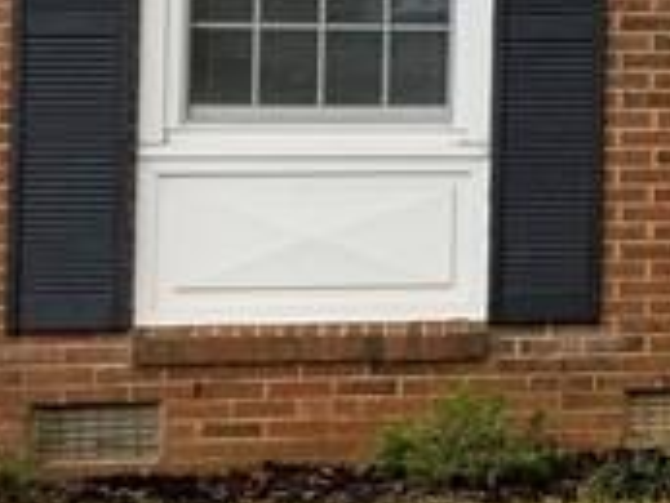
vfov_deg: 9.6
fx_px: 2983
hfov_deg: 10.9
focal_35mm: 154
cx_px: 1584
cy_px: 27
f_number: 1.7
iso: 50
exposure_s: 1/888
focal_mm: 4.25
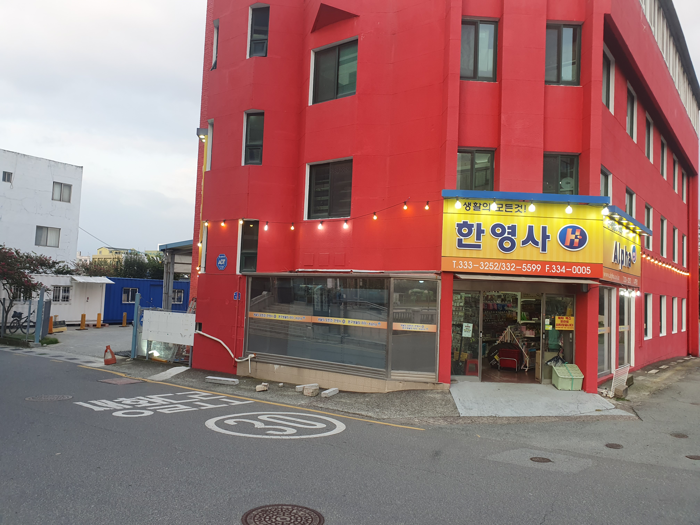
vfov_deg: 53.1
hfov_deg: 67.3
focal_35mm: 26
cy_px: 262
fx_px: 526
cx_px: 350
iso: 64
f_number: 2.4
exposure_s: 1/120
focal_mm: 4.32
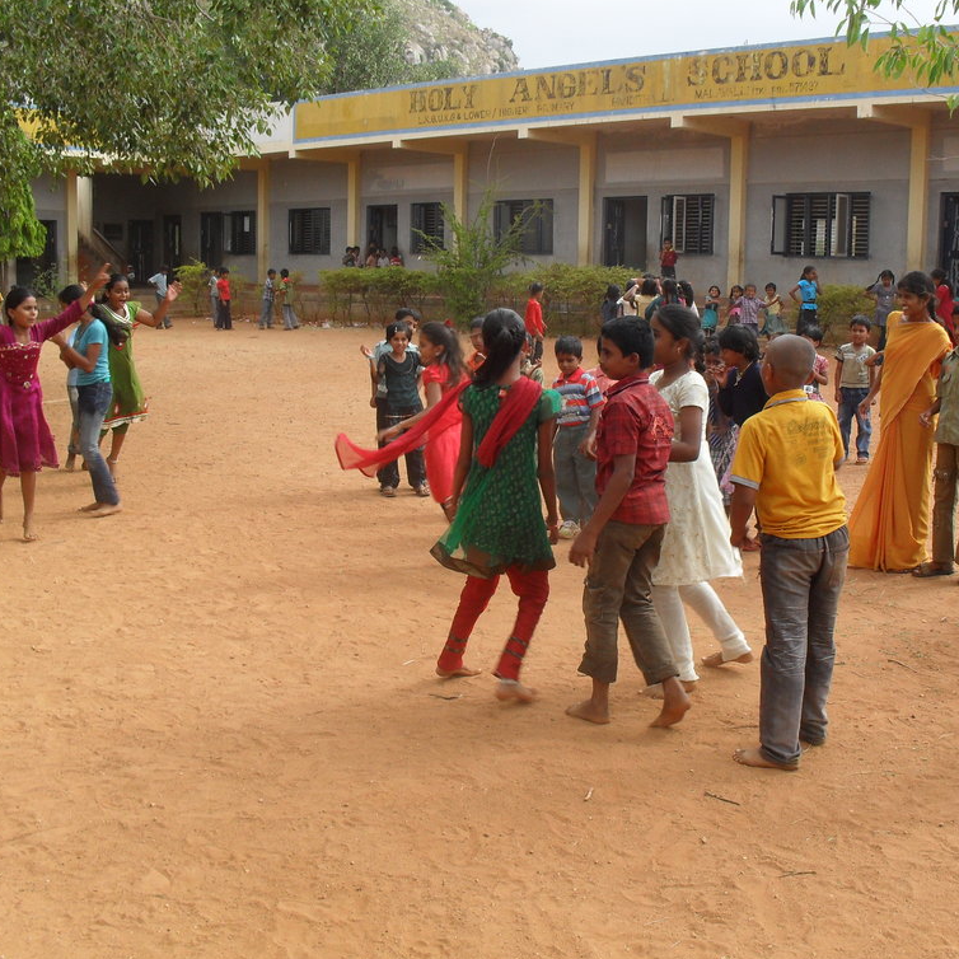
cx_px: 572
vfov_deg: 40.0
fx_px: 1316
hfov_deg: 39.9
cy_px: 474
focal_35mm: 42
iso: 100
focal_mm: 6.3
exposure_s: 1/90
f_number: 8.4
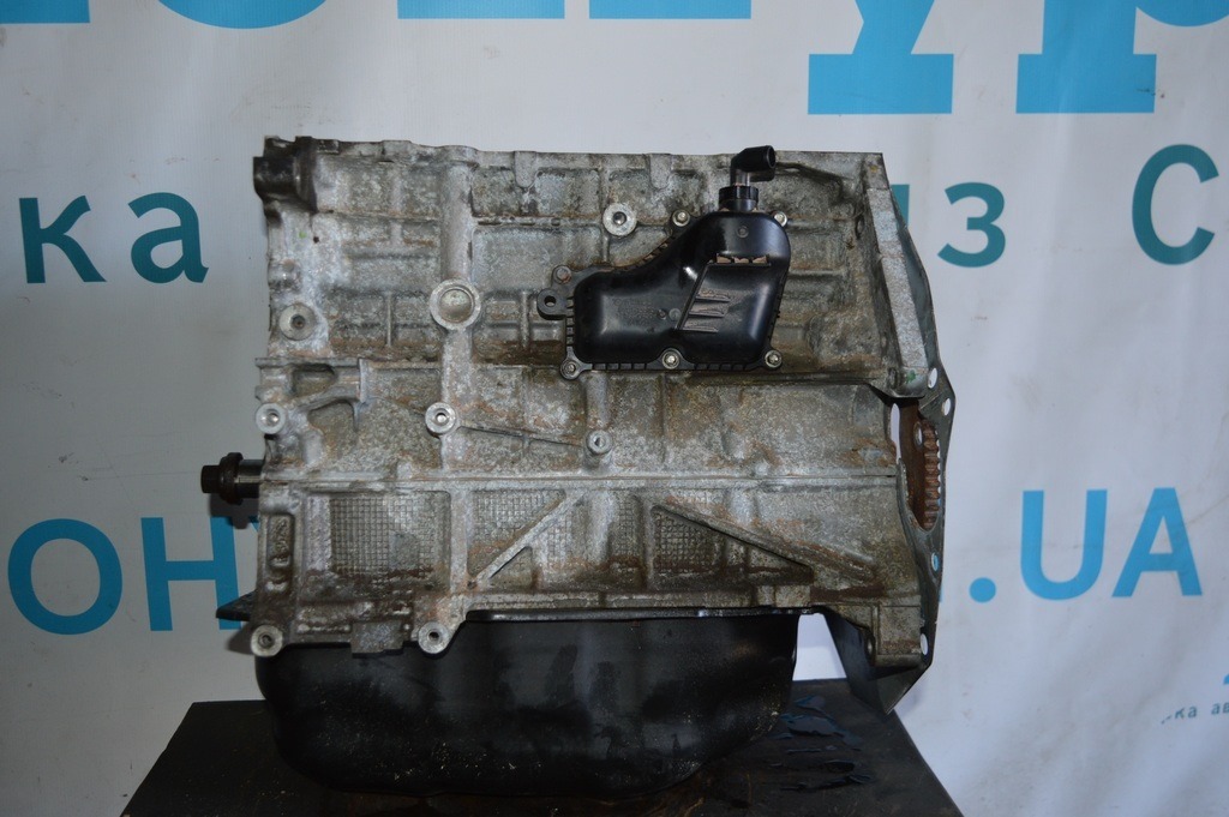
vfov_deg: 36.8
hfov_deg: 53.2
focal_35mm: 36
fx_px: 1228
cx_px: 614
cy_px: 408
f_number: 4
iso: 450
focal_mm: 24
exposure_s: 1/60
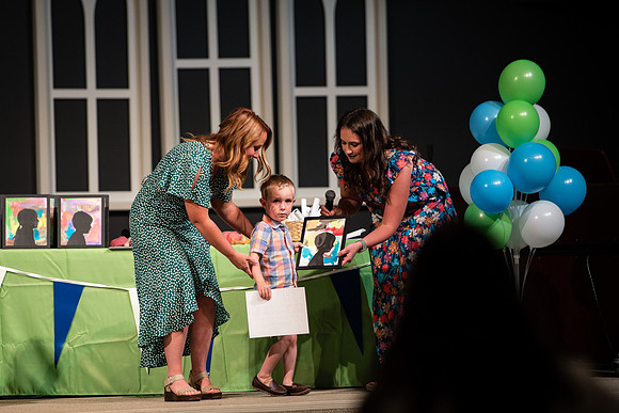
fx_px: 4367
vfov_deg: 5.4
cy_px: 229
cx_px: 276
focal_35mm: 254
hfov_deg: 8.1
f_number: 2.8
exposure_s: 1/250
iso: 800
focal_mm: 200
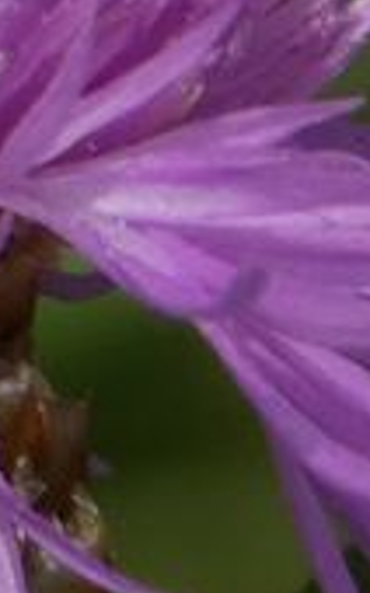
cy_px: -119
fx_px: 37753
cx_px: 218
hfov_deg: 0.6
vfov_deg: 0.9
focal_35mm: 2336
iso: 80
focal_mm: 78.8
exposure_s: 1/160
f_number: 5.6
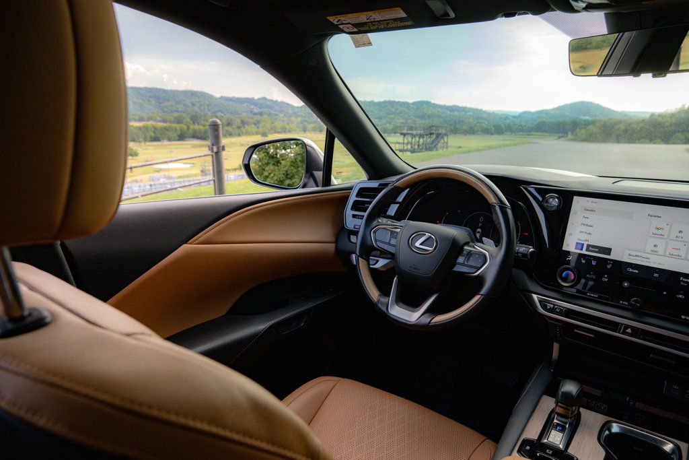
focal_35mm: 24
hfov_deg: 73.7
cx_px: 344
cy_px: 230
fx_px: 459
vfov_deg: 53.1
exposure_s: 1/200
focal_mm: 24
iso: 500
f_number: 6.3
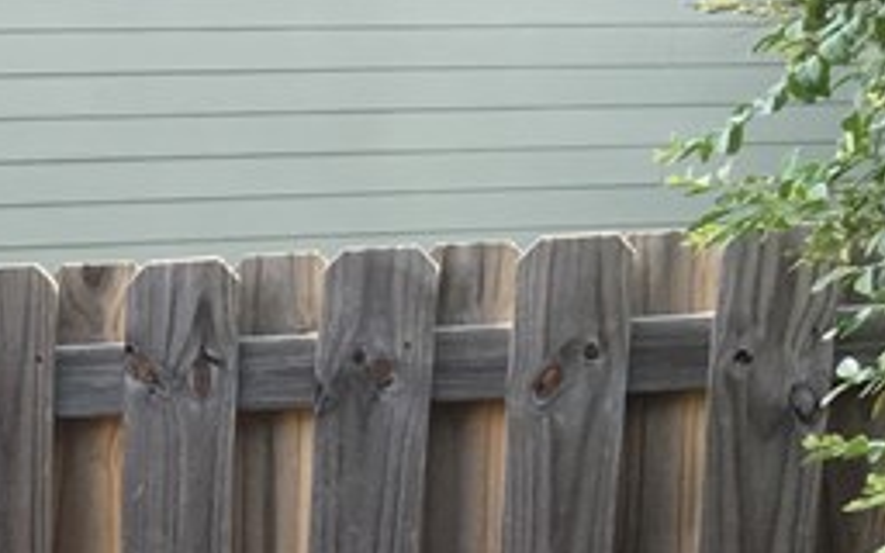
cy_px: 1227
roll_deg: +2.8
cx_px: -657
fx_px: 2967
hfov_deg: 15.0
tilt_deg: -15.1
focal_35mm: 123
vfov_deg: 9.7
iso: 25
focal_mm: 4.15
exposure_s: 1/120
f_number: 2.2
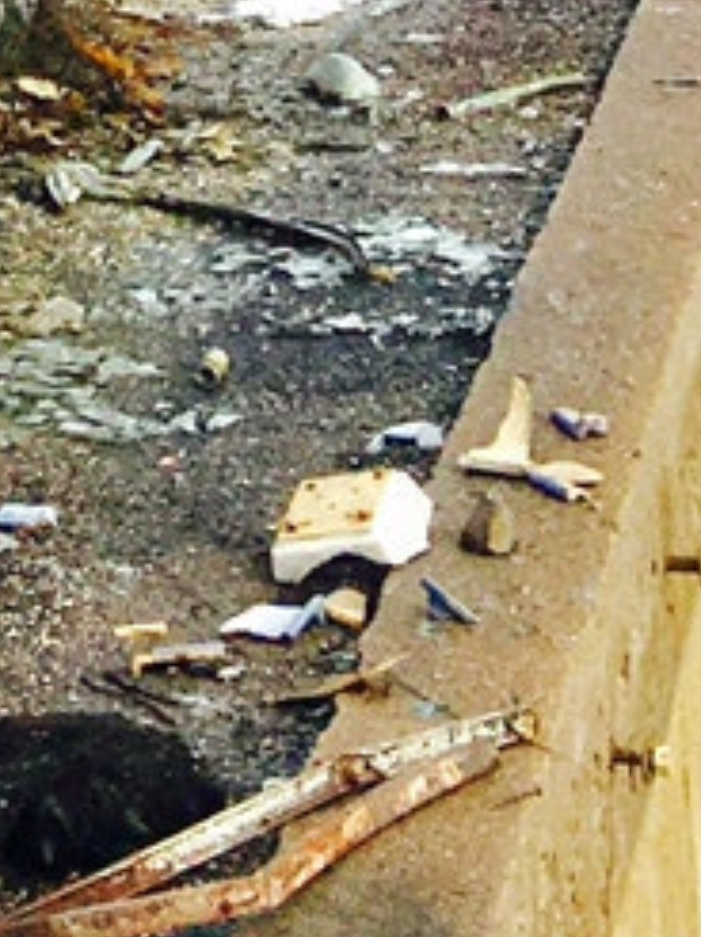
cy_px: -1630
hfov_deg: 7.4
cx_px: -949
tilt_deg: +5.6
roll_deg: +2.1
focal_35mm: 189
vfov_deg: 9.0
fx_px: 5112
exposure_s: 1/538
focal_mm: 4.15
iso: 25
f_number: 2.2
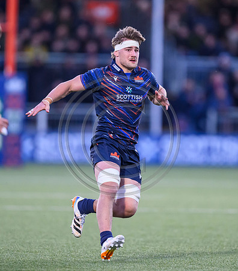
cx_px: 116
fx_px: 5546
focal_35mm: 666
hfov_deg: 2.5
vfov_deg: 2.8
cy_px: 104
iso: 5000
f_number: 2.8
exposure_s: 1/2500
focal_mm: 400
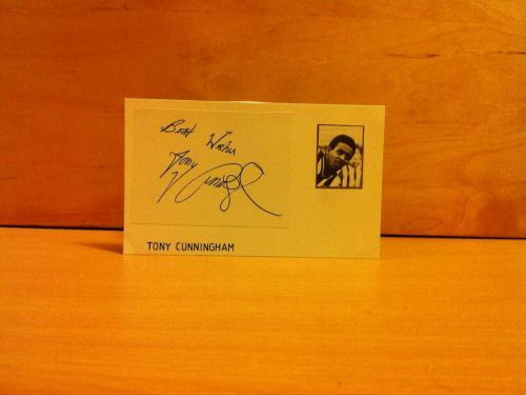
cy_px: 198
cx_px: 263
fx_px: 532
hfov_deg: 52.6
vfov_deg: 40.7
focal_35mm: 35
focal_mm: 3.85
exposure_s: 1/17
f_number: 2.8
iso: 250
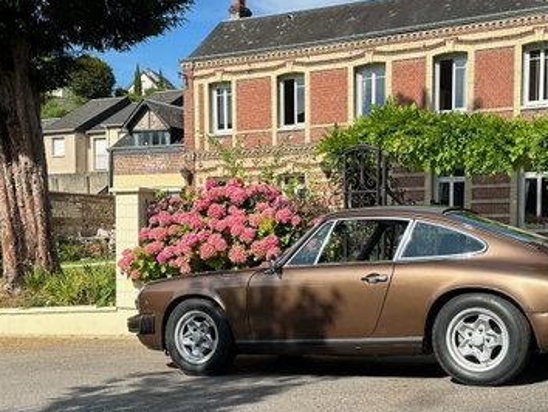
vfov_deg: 27.9
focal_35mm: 52
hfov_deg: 36.7
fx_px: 824
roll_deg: -0.2
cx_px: 313
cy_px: 268
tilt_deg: -3.8
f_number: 1.78
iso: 80
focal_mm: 6.86
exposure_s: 1/3861
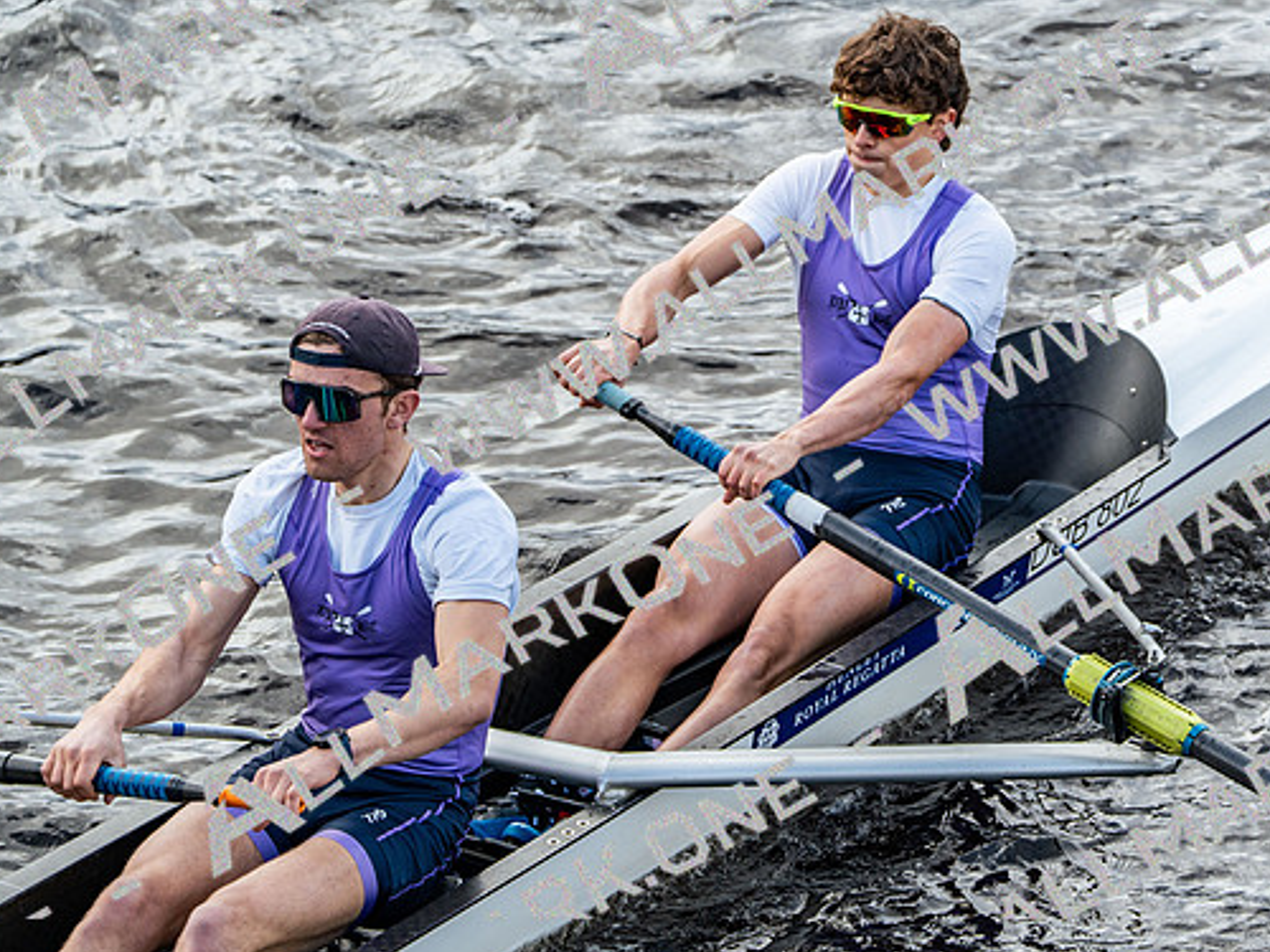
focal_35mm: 524
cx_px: 719
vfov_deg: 2.8
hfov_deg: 3.8
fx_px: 19225
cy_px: 484
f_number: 6.3
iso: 1000
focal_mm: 470
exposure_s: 1/1250
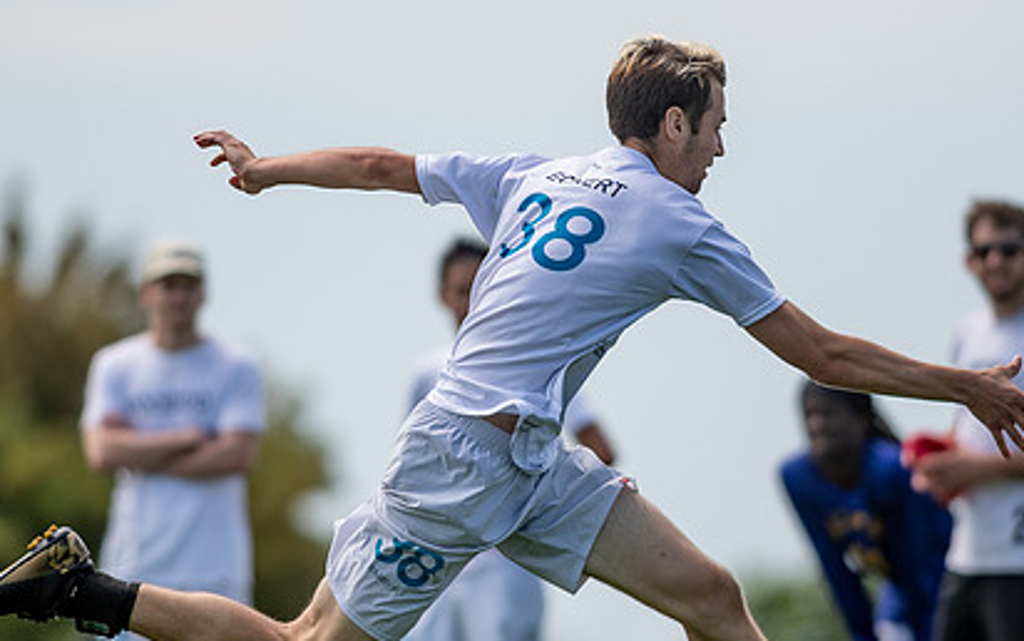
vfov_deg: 1.7
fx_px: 21333
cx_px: 471
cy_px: 358
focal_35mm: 764
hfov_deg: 2.7
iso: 100
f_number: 2.8
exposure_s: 1/3200
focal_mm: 300
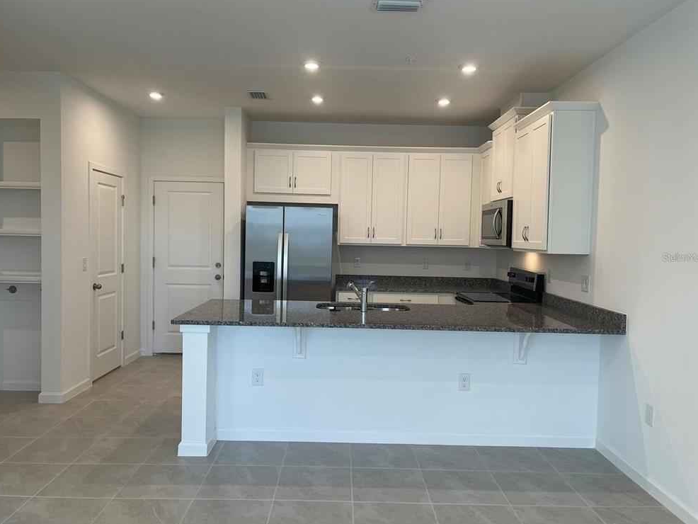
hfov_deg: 65.3
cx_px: 343
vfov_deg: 51.4
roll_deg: -1.6
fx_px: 545
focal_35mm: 27
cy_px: 257
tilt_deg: -2.5
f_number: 1.6
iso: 64
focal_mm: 5.1
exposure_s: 1/120
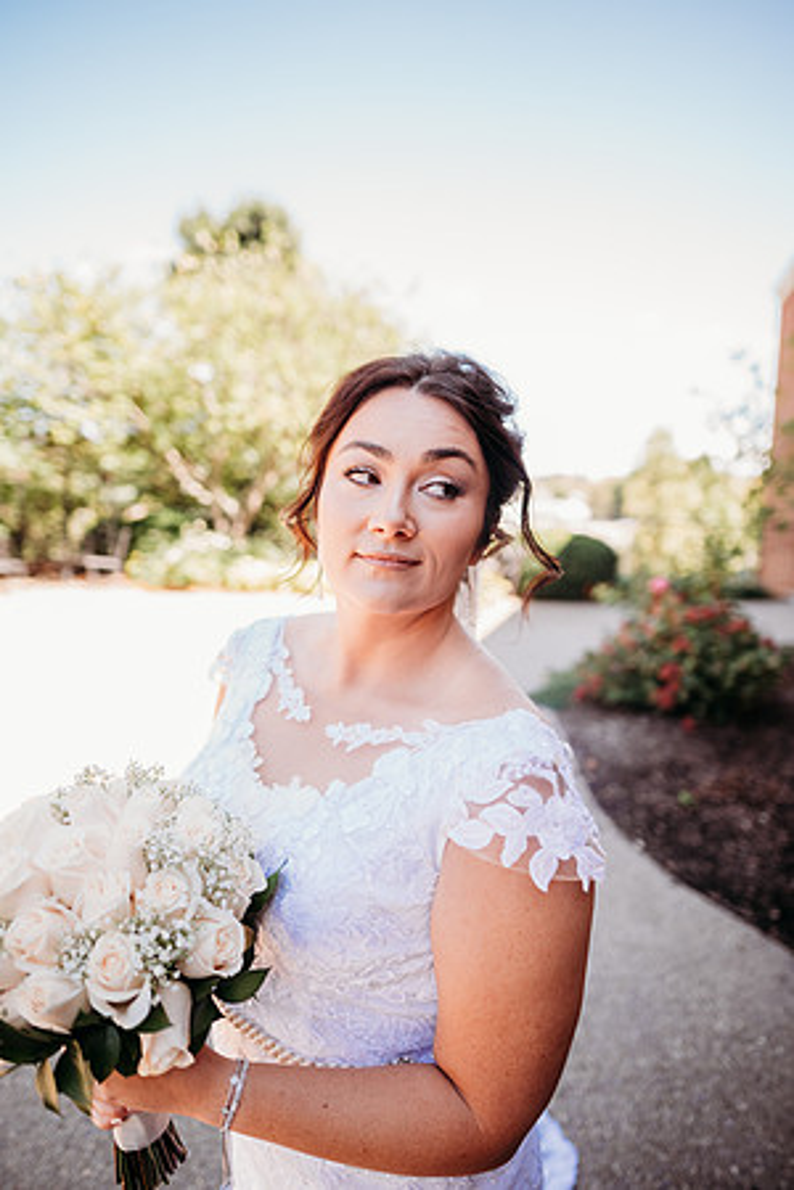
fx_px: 794
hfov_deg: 53.1
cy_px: 595
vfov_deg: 73.7
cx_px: 397
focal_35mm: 24
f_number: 2.2
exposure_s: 1/500
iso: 160
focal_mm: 24
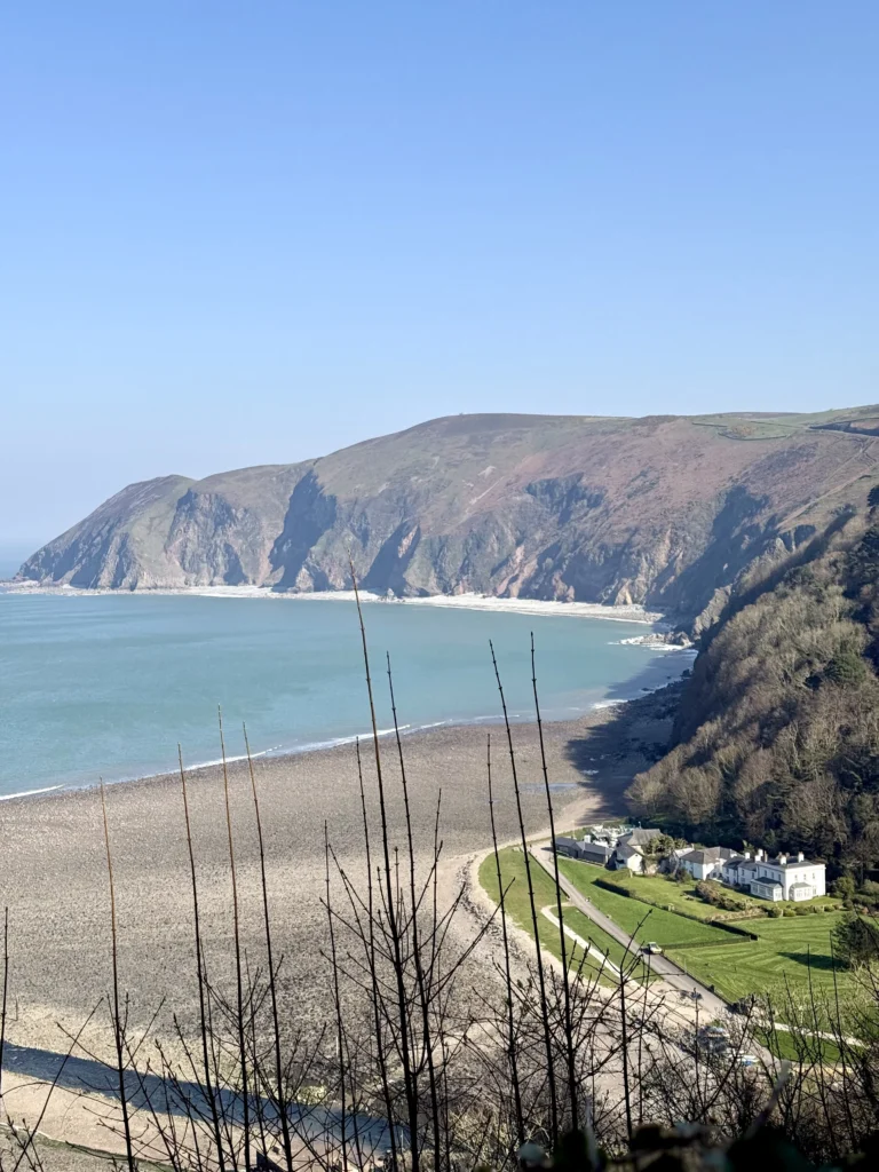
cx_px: 440
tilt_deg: -0.6
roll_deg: +1.5
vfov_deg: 39.7
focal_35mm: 48
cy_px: 586
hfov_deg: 30.3
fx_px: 1625
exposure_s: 1/5208
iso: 64
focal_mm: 6.76
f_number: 1.78
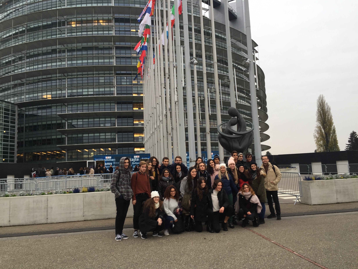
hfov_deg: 61.7
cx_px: 179
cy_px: 134
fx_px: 300
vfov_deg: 48.2
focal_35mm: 29
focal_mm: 4.15
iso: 32
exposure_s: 1/100
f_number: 2.2
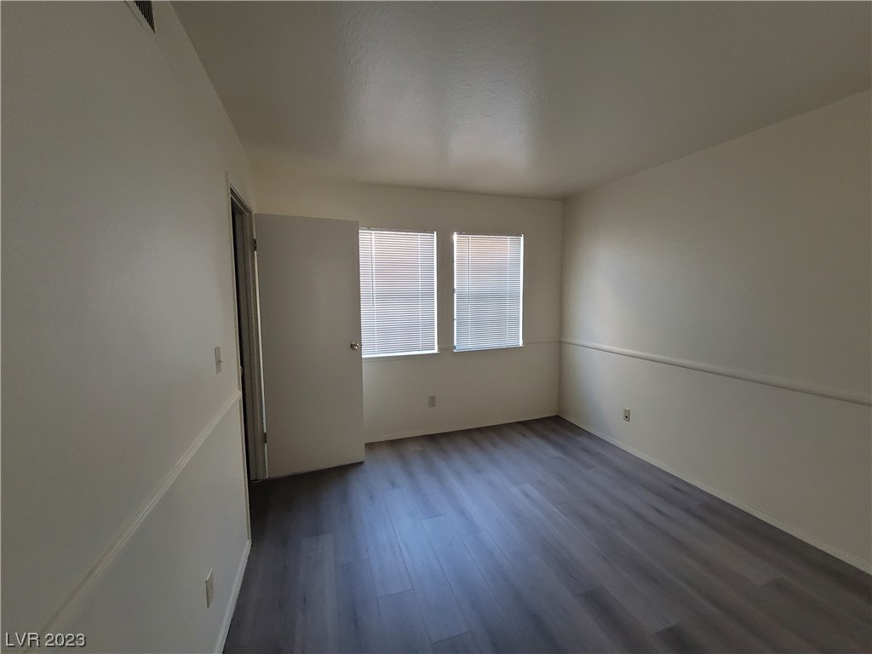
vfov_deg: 89.9
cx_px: 436
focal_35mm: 13
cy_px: 327
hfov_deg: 106.2
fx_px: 327
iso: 320
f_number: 2.2
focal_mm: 2.2
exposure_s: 1/30
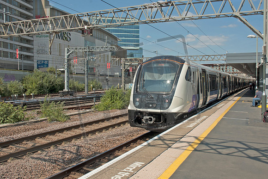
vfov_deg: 40.0
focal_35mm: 33
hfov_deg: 57.2
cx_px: 134
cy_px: 90
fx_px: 246
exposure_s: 1/400
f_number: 10
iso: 200
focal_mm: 22
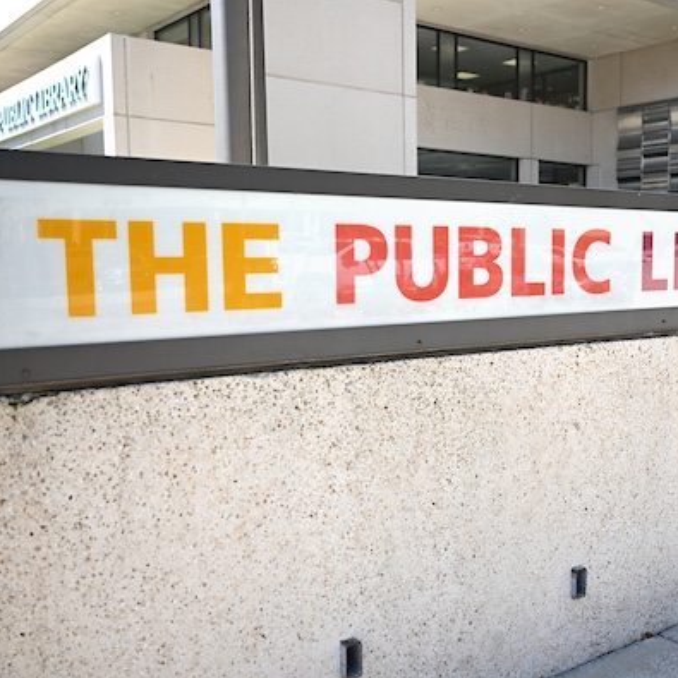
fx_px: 886
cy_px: 340
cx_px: 510
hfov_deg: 40.7
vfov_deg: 41.9
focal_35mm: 40
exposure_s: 1/125
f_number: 2.8
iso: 32
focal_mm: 31
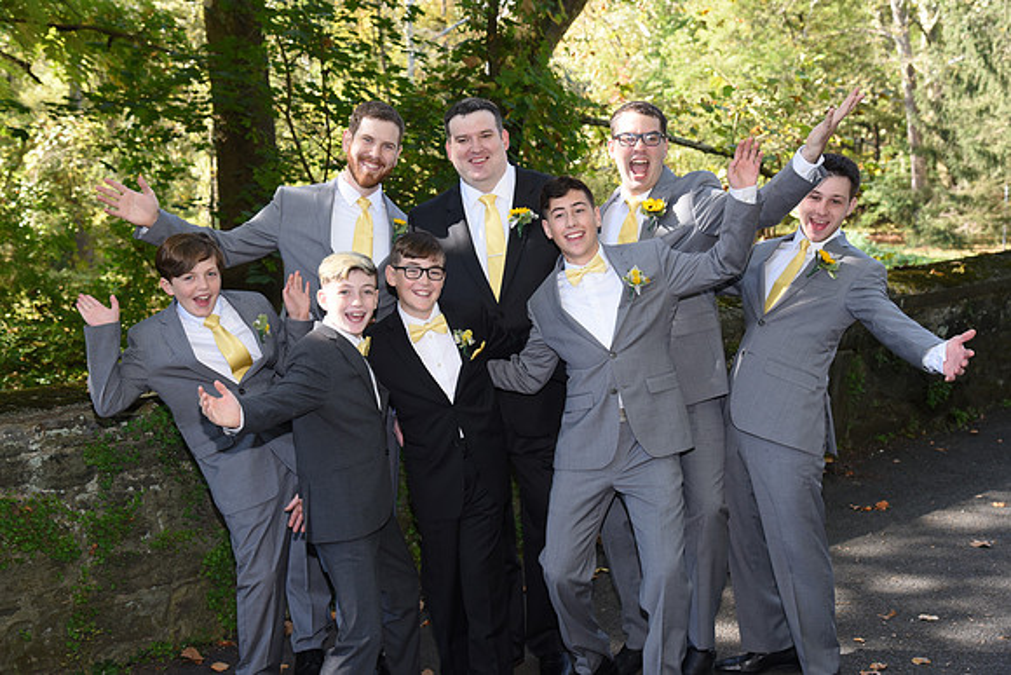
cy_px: 338
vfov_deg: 27.0
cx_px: 506
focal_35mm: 50
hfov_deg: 39.6
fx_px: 1404
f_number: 5.6
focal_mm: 50
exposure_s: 1/200
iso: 640
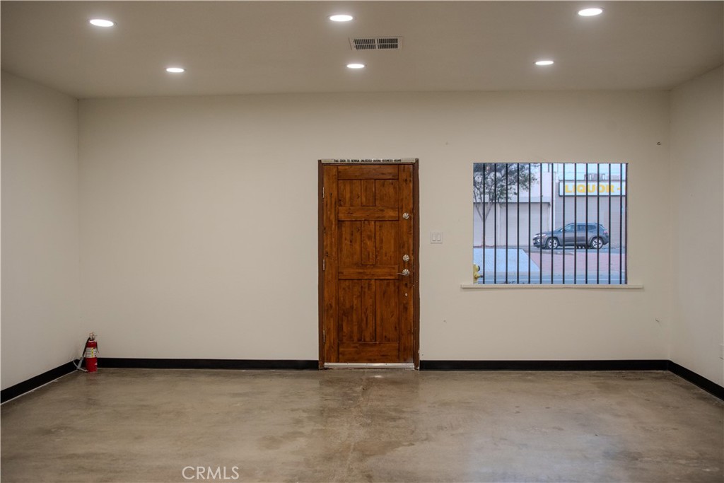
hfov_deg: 54.4
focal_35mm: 35
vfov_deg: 37.9
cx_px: 362
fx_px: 704
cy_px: 242
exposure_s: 1/160
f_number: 4.5
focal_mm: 35
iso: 1000
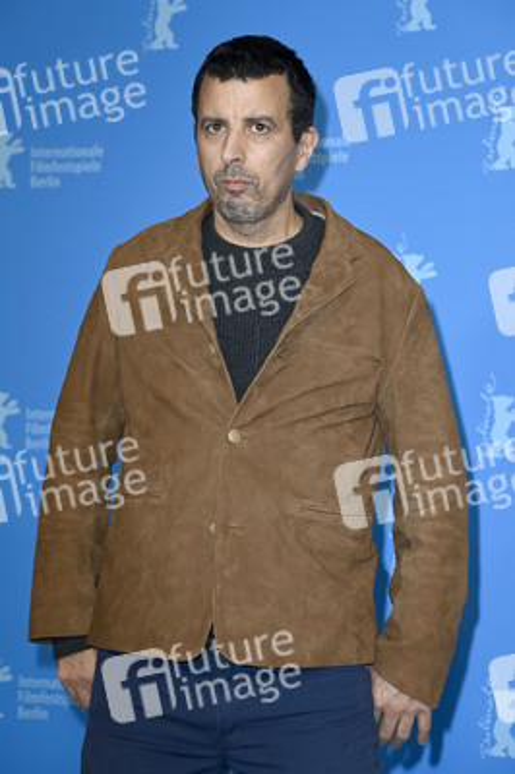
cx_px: 258
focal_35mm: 92
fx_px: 1977
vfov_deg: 22.2
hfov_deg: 14.8
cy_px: 387
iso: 800
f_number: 5.3
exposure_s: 1/200
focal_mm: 92
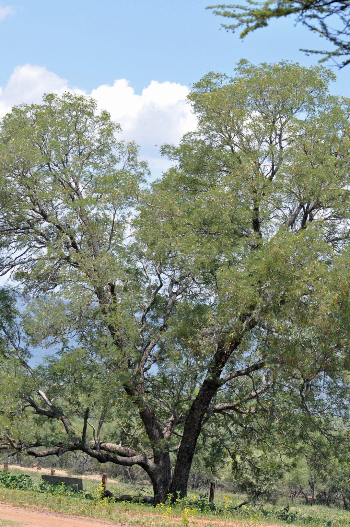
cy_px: 264
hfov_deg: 8.7
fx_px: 2303
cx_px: 175
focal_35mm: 158
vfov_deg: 13.1
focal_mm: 105
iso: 800
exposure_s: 1/1000
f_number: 8
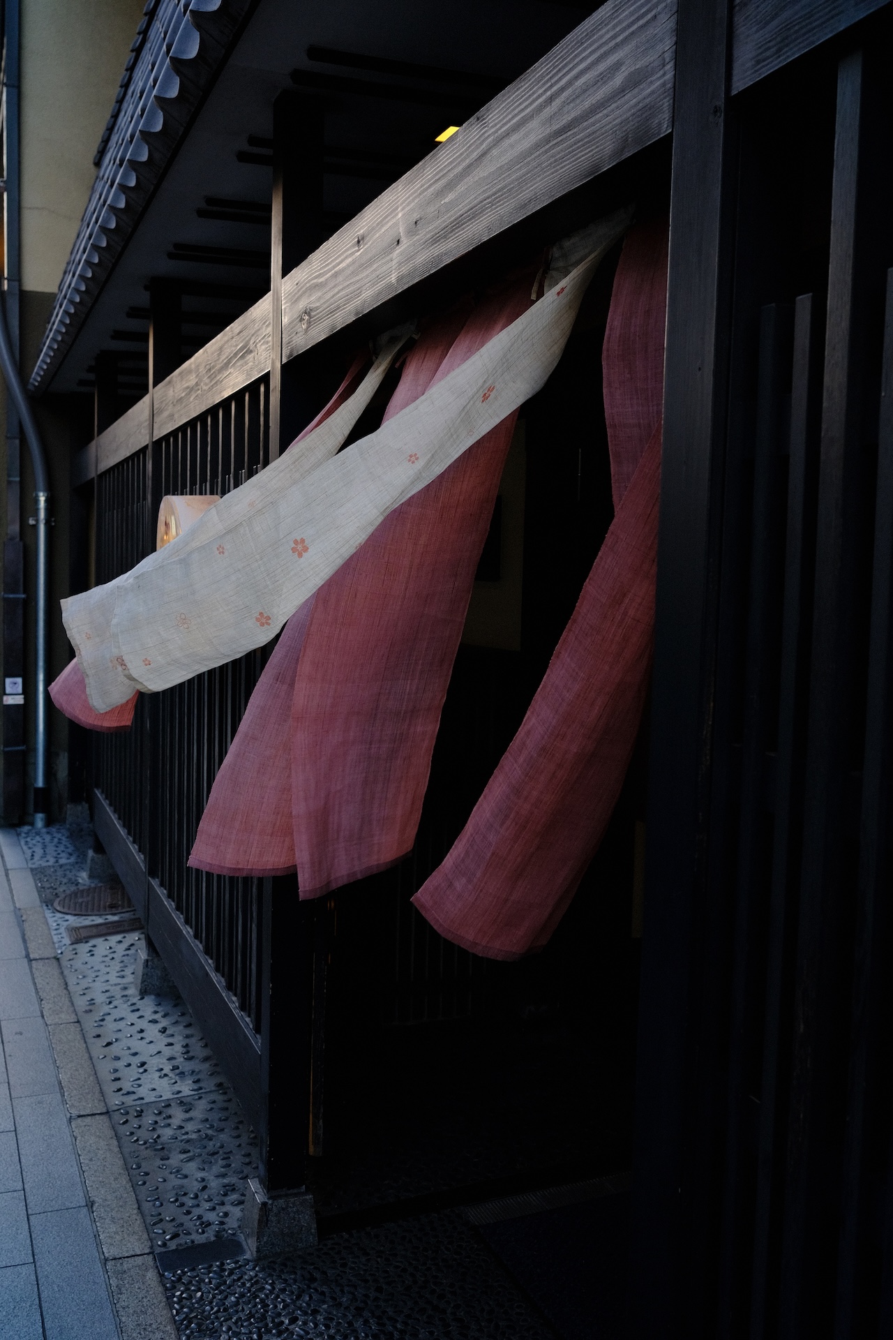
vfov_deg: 54.4
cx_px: 446
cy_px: 670
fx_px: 1302
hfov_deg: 37.9
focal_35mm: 35
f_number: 4
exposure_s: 1/250
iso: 400
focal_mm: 23
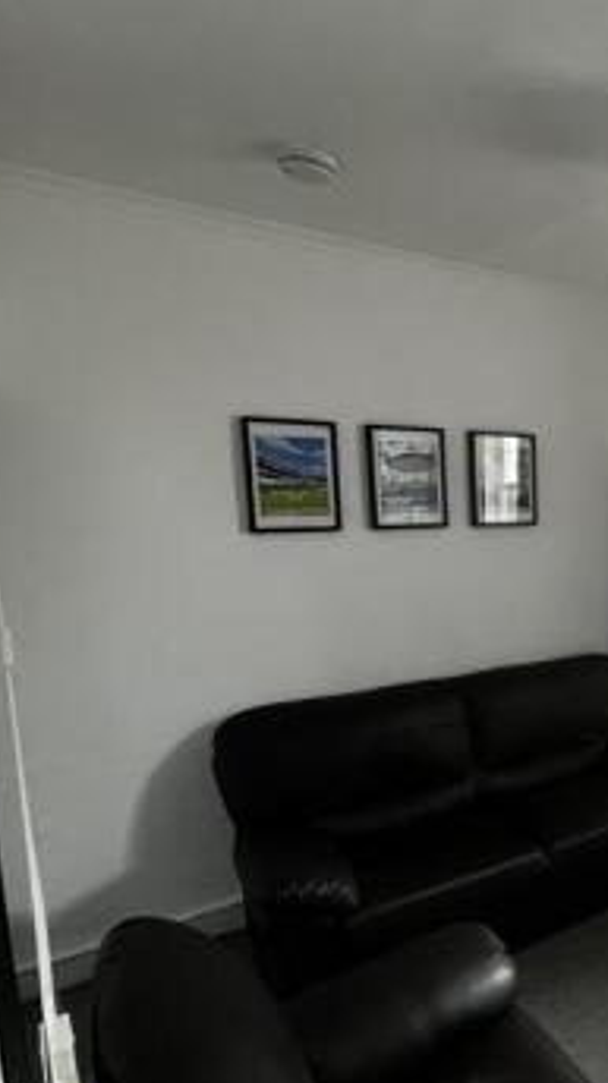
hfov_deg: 39.2
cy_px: 609
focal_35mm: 24
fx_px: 689
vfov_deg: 76.0
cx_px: 666
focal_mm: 1.57
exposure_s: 1/60
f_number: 1.8
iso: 400
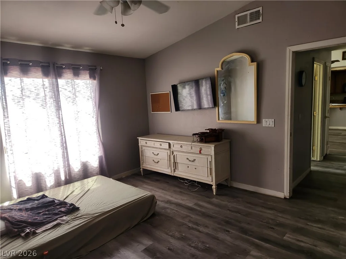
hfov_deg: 73.9
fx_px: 230
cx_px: 173
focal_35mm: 23
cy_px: 130
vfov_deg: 58.9
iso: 100
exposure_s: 1/180
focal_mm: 5.4
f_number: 1.8
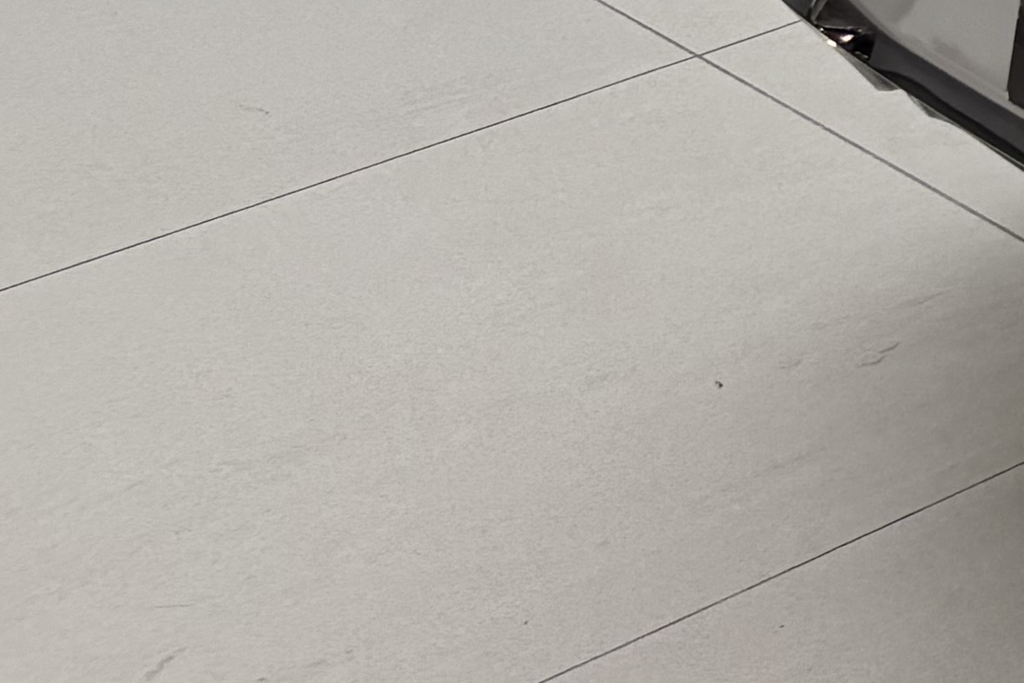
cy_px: -907
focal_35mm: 131
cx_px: 2432
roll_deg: -0.3
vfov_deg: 9.4
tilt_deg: -10.8
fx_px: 3726
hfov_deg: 12.4
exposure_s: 1/121
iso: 64
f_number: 1.6
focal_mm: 5.96
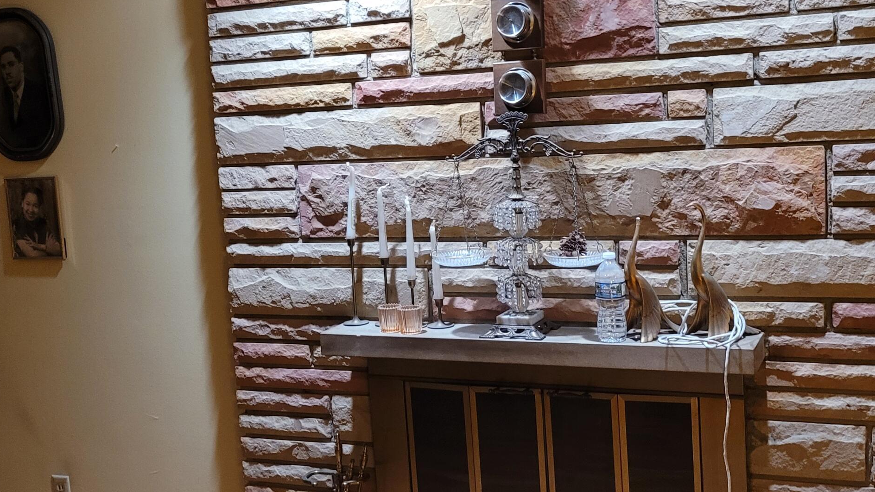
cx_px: 451
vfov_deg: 26.5
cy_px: 227
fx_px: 1044
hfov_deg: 45.5
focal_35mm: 45
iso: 500
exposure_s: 1/40
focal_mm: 5.4
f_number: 1.8
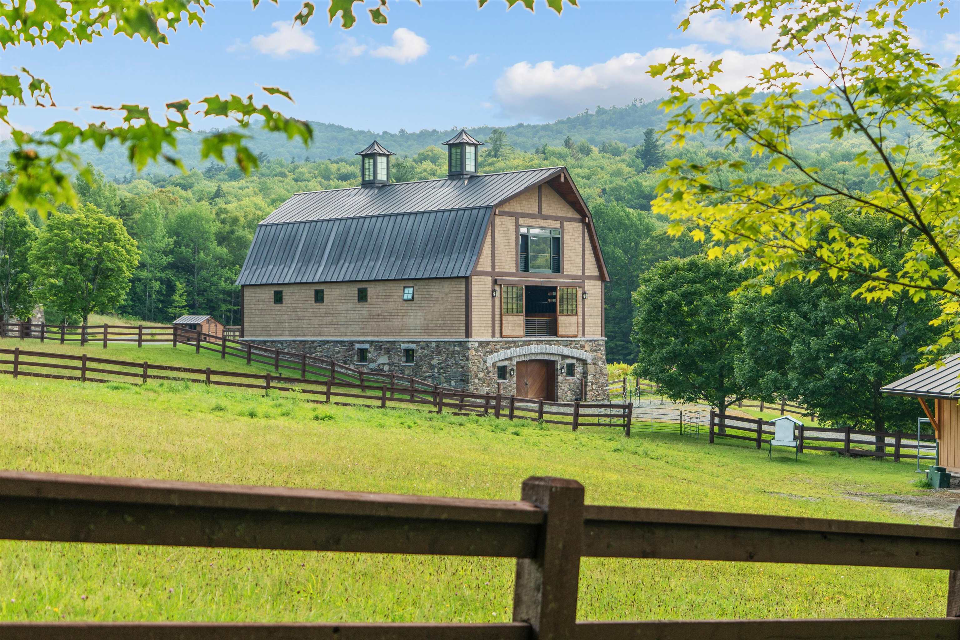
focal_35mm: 52
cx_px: 480
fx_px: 1387
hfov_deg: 38.2
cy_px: 320
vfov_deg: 26.0
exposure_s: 1/640
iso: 160
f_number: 2.8
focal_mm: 35
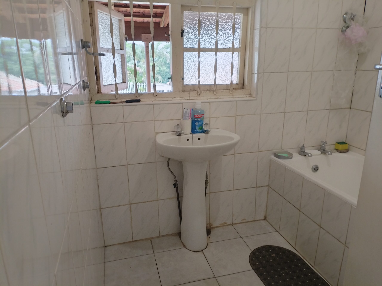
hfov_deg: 67.3
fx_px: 287
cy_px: 143
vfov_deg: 53.1
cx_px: 191
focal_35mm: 26
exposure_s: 1/20
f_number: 1.8
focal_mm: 4.25
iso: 463
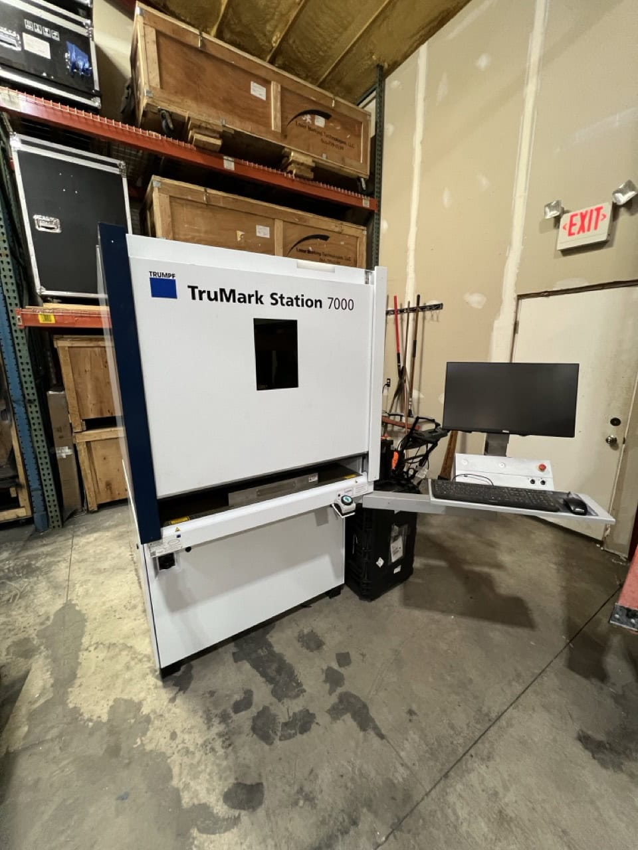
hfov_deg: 89.9
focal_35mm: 13
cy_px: 425
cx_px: 319
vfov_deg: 106.2
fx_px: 319
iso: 160
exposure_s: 1/60
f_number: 1.8
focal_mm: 1.6
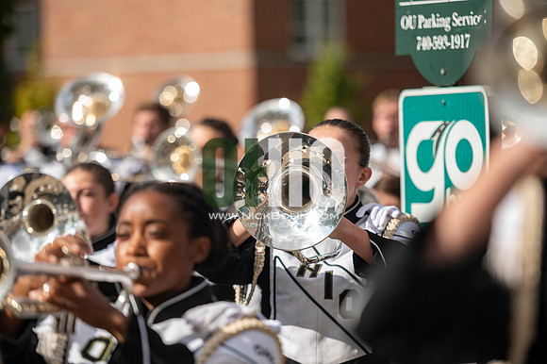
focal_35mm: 150
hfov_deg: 13.7
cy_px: 182
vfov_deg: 9.1
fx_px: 2278
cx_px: 274
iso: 400
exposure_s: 1/8000
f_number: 2.8
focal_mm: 150
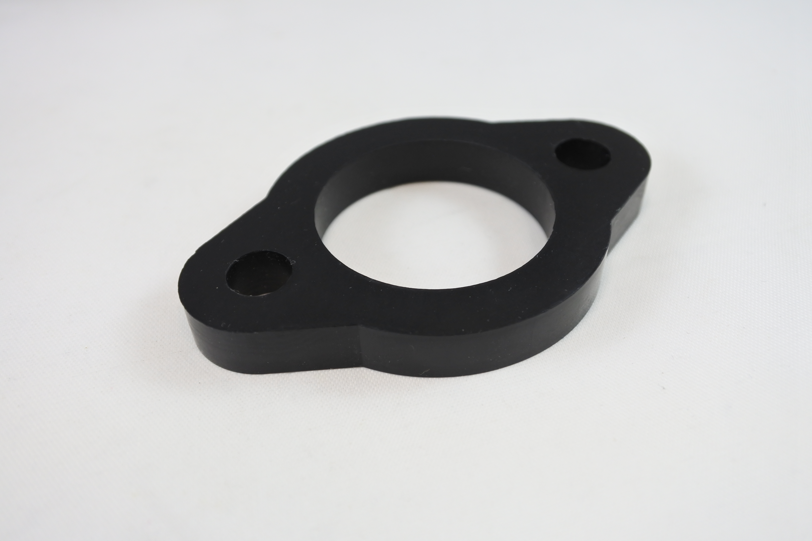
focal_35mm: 33
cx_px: 406
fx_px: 744
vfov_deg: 40.0
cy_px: 270
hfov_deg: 57.2
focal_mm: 12.3
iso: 400
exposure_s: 1/160
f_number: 3.8
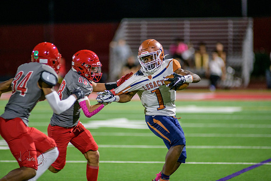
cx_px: 136
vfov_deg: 4.6
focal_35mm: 300
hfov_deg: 6.9
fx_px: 2259
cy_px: 90
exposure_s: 1/500
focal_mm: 300
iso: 2000
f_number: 2.8
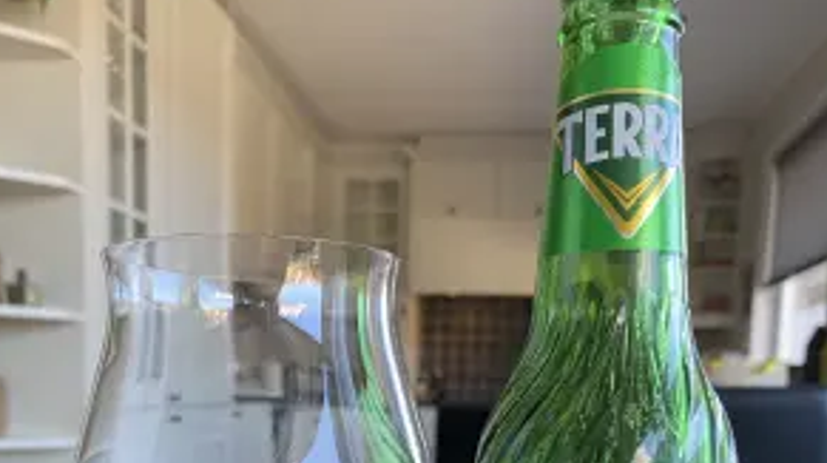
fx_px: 854
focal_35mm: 39
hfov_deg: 51.6
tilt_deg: -7.1
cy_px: 525
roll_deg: -2.1
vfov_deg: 27.4
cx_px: 404
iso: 125
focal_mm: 4.25
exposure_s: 1/92
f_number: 1.8
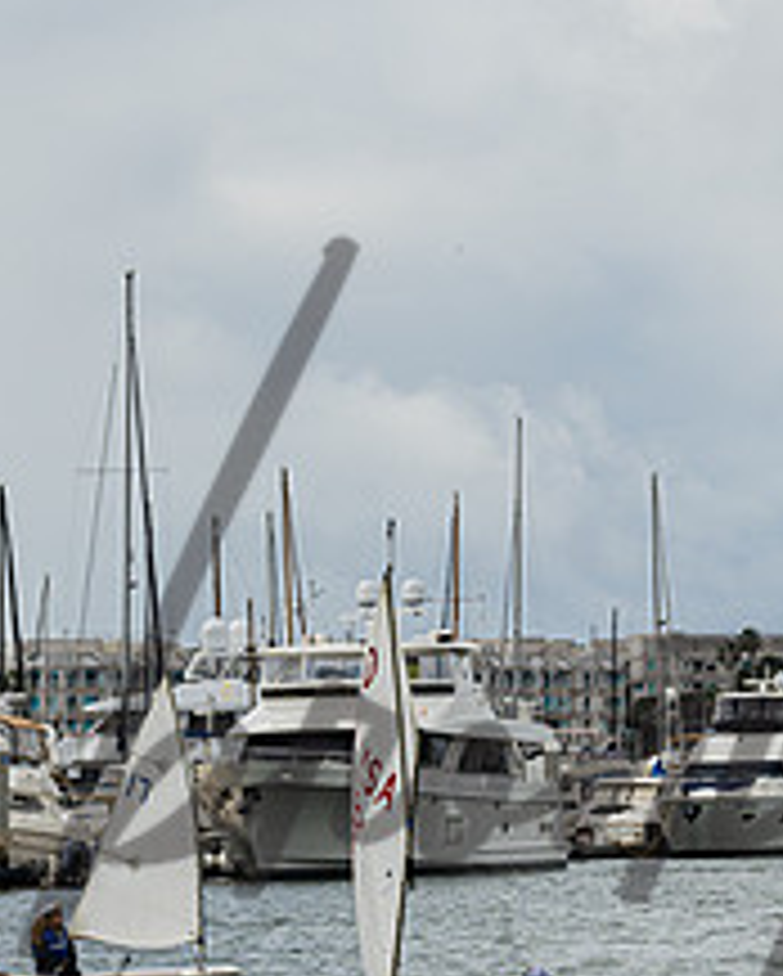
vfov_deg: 8.4
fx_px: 6595
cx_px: 509
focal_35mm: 228
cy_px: 829
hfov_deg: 6.8
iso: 200
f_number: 6.3
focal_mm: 79
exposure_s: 1/1250
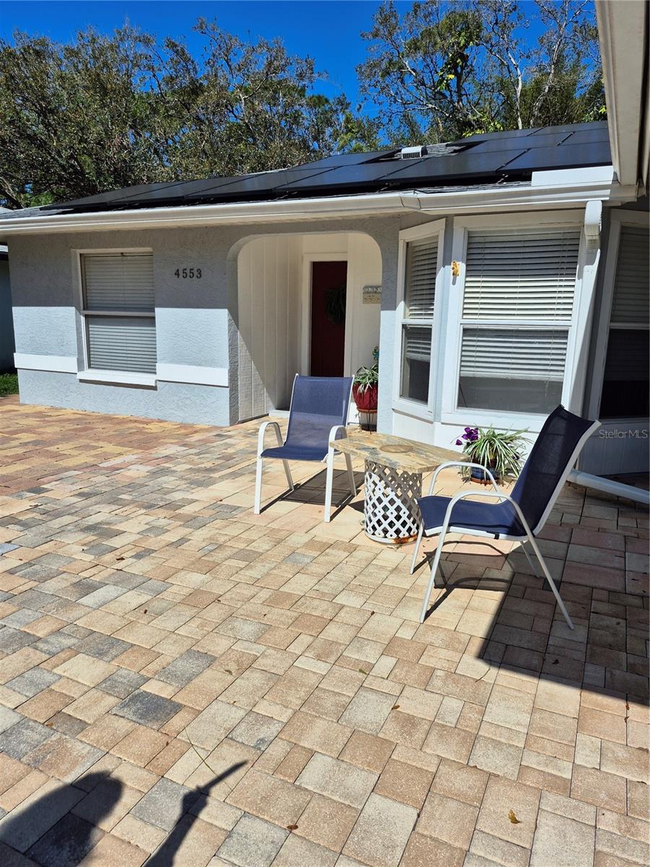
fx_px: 576
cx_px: 325
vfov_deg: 73.9
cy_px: 434
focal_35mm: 23
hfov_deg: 58.9
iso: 25
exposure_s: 1/3928
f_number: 1.8
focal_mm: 5.4
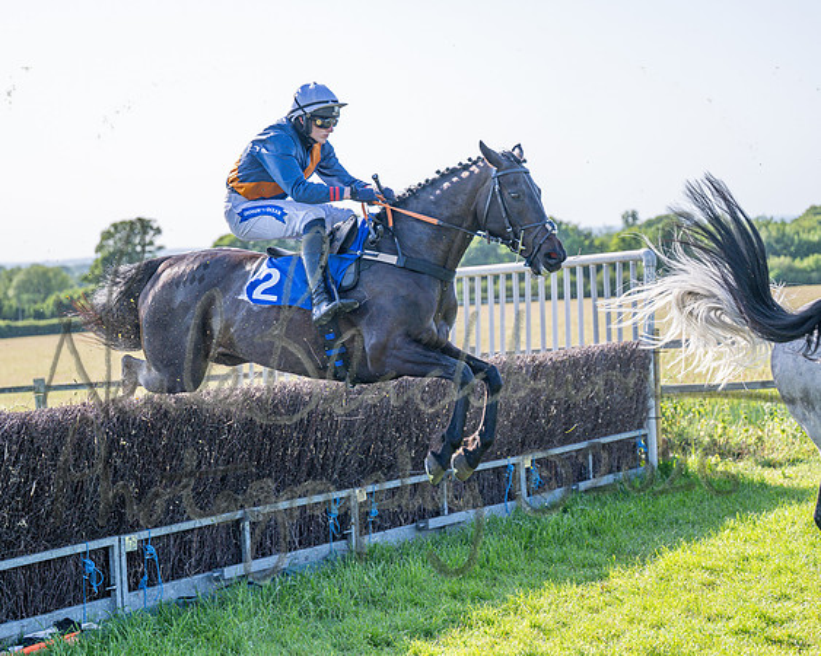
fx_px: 1916
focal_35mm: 79
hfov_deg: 24.2
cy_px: 328
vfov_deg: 19.4
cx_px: 410
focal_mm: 70
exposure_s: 1/2000
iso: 200
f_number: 2.8
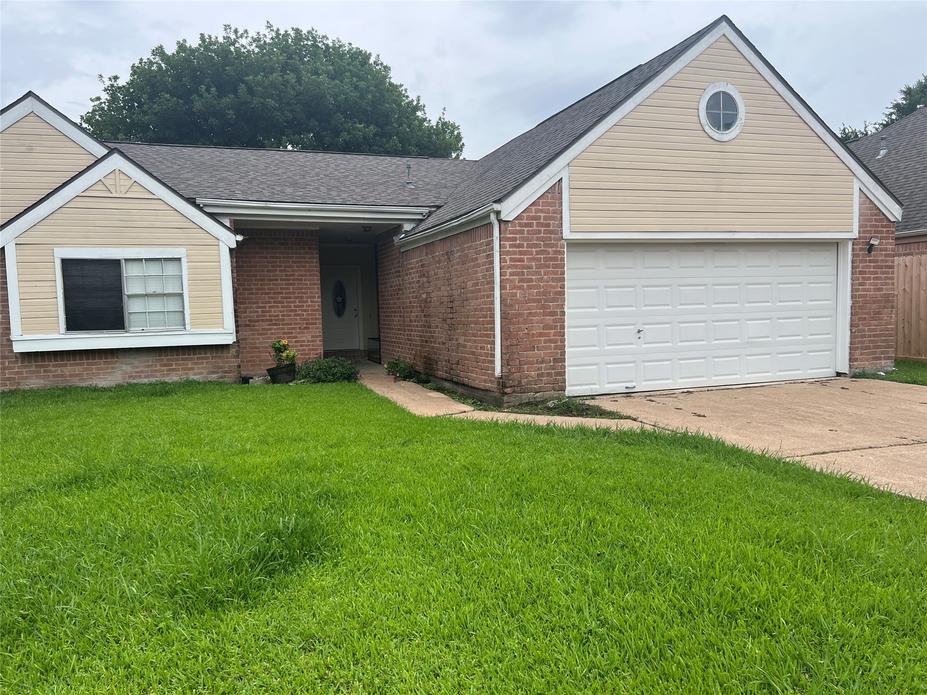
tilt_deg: -2.9
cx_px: 464
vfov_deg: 53.1
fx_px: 696
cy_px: 348
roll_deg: +3.4
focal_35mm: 26
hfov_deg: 67.3
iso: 50
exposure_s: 1/728
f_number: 1.5
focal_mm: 5.7
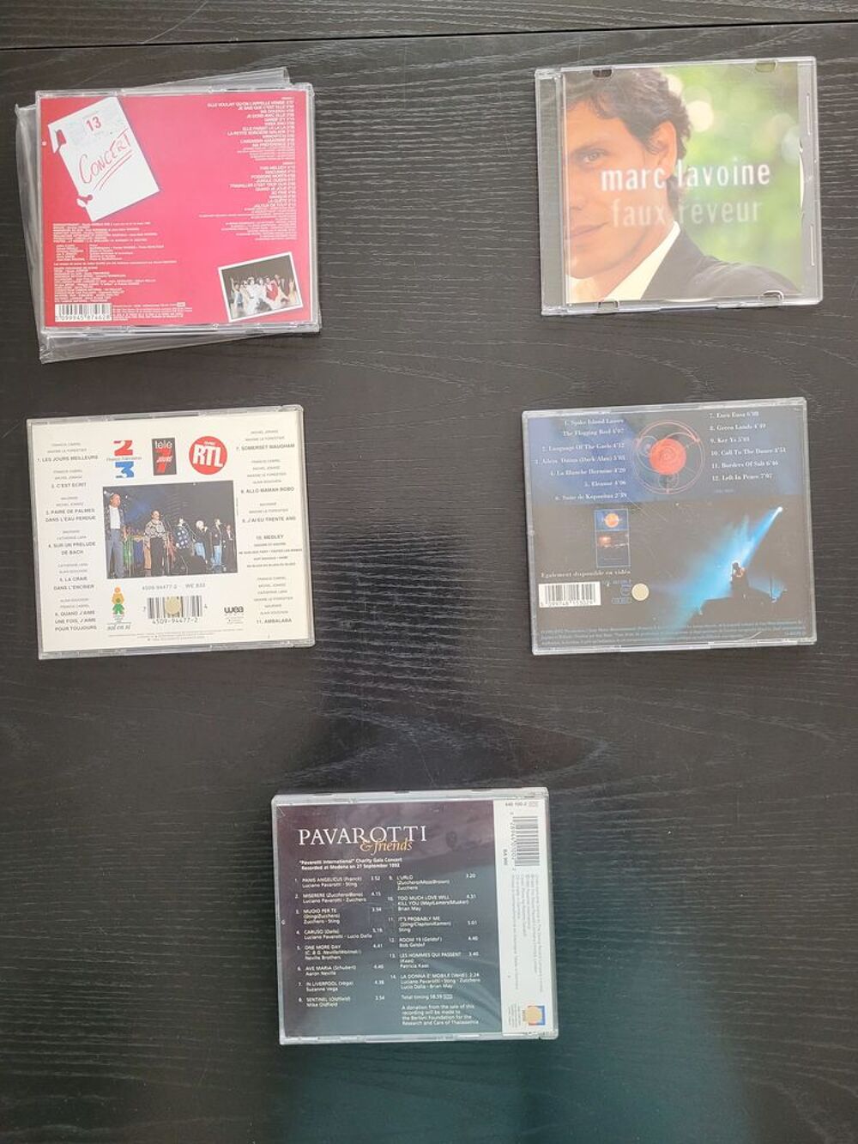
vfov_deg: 67.3
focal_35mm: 26
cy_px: 572
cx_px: 429
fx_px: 859
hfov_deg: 53.1
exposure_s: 1/100
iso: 320
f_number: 1.8
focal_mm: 5.4
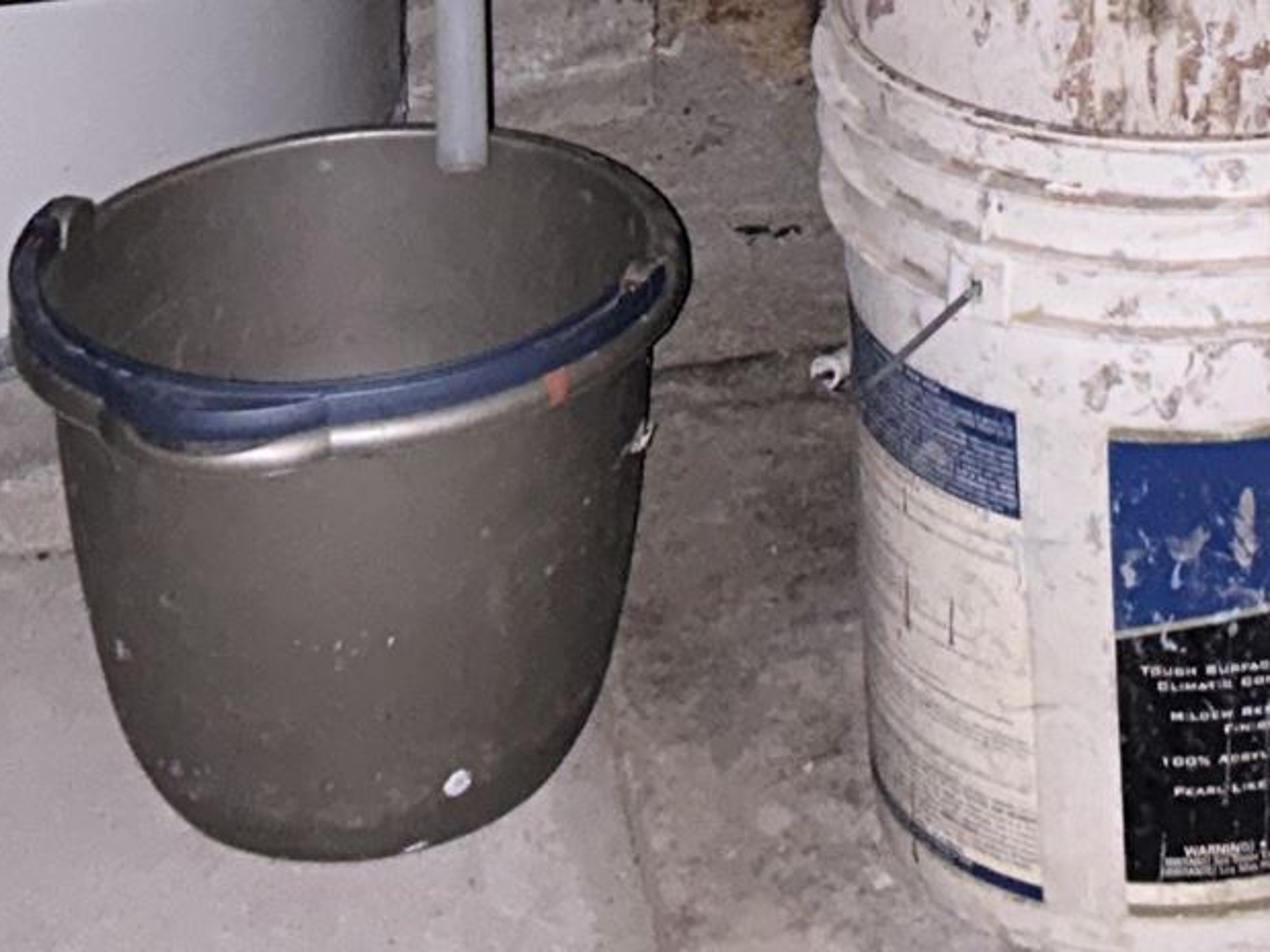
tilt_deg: -11.8
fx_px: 4732
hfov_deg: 14.8
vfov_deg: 10.5
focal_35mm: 129
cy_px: -985
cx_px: 1500
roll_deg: -0.9
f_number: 1.5
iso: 160
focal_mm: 5.7
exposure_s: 1/4
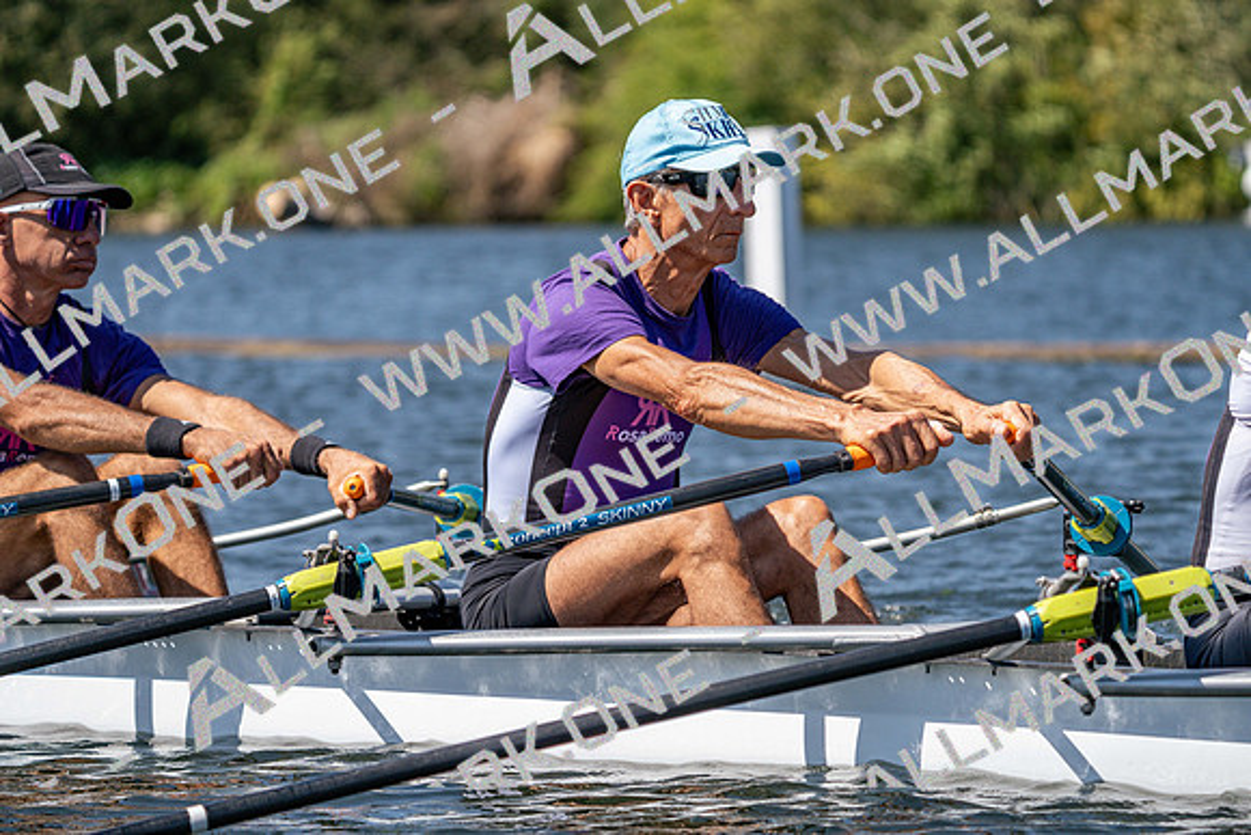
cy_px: 418
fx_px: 7507
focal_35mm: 216
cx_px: 626
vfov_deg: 6.4
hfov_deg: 9.5
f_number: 5.6
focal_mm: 216
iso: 250
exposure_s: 1/2000
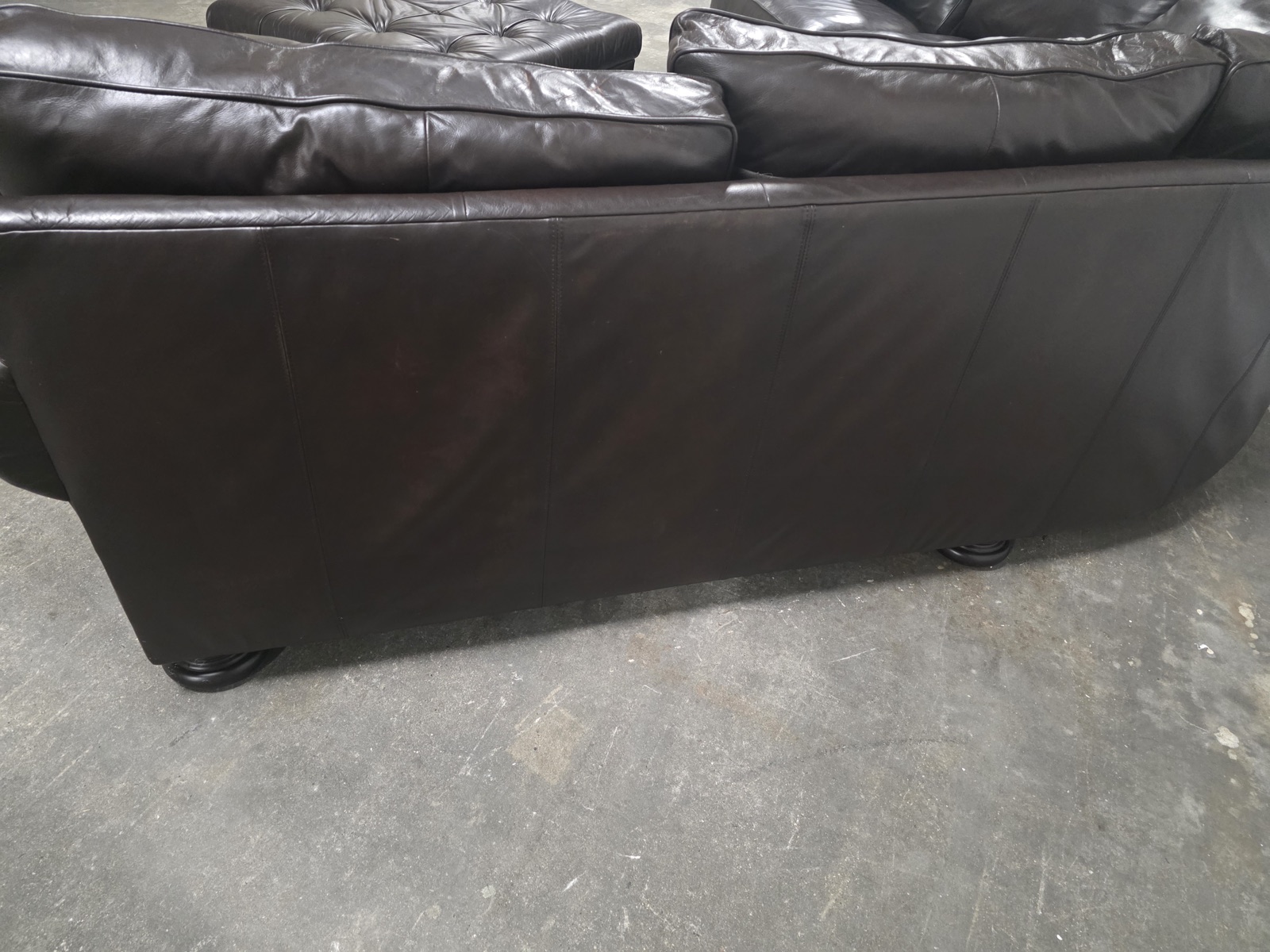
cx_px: 635
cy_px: 476
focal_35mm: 23
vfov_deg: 58.9
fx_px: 844
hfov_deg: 73.9
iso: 1600
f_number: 1.7
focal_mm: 6.3
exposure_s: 1/40
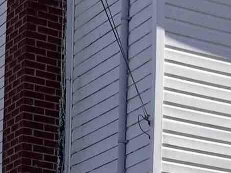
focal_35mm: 195
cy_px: 394
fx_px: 1302
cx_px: 330
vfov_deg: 7.2
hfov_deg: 9.9
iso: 16
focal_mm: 3
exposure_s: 1/1577
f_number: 1.8
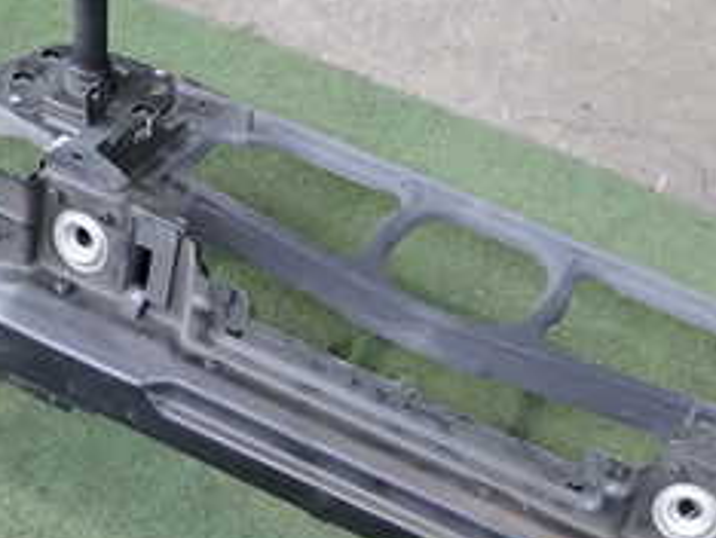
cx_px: 413
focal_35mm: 64
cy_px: 489
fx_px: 1325
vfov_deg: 22.4
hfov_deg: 30.2
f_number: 2
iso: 200
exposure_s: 1/50
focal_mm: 4.5
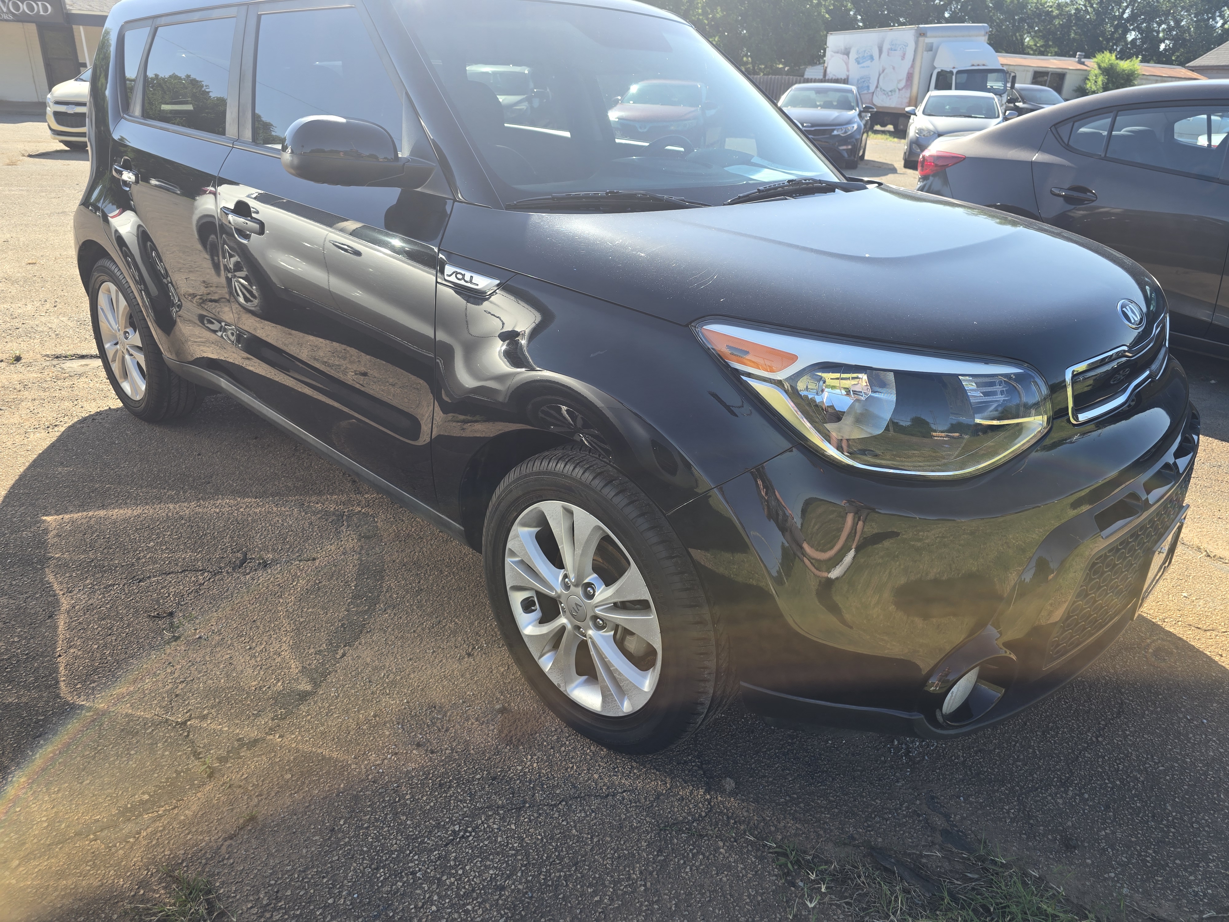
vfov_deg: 58.9
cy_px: 461
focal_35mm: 23
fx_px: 817
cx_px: 614
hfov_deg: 73.9
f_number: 1.7
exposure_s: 1/229
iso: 12
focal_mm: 6.3
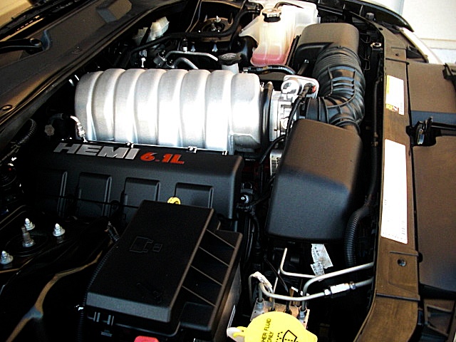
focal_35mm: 36
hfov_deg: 51.4
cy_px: 171
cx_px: 228
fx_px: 474
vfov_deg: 39.7
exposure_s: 1/100
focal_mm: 6.3
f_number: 2.8
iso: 400
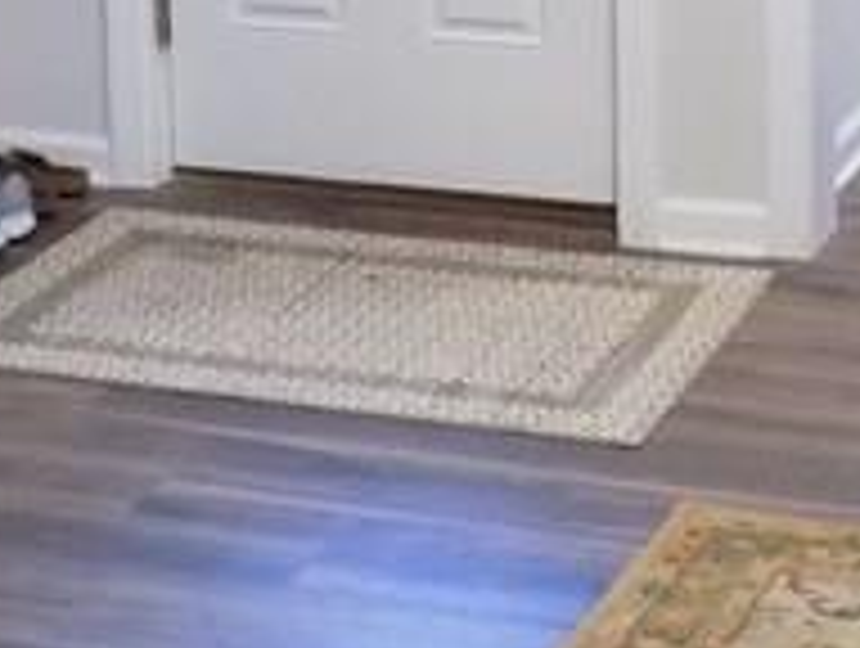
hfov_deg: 16.0
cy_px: -234
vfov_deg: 11.7
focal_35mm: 123
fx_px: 3062
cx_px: 360
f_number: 3.1
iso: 400
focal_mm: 4
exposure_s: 1/15
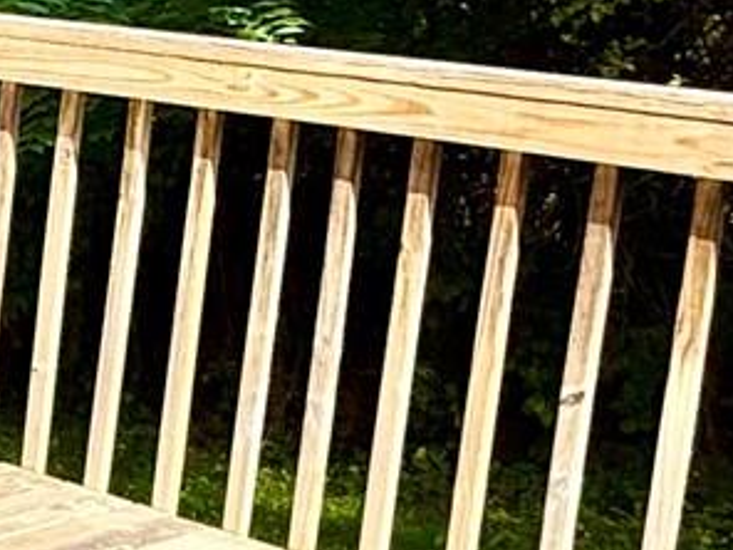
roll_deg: -3.7
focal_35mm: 97
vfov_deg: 15.1
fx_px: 2054
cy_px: 55
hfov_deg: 14.9
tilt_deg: -5.7
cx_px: -882
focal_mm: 2.22
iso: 50
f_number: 2.2
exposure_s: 1/955
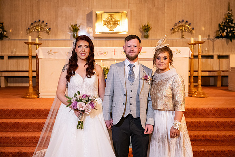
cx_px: 118
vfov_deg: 19.5
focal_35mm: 70
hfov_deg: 28.8
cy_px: 78
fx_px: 457
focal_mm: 70
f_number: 5
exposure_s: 1/160
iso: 2000
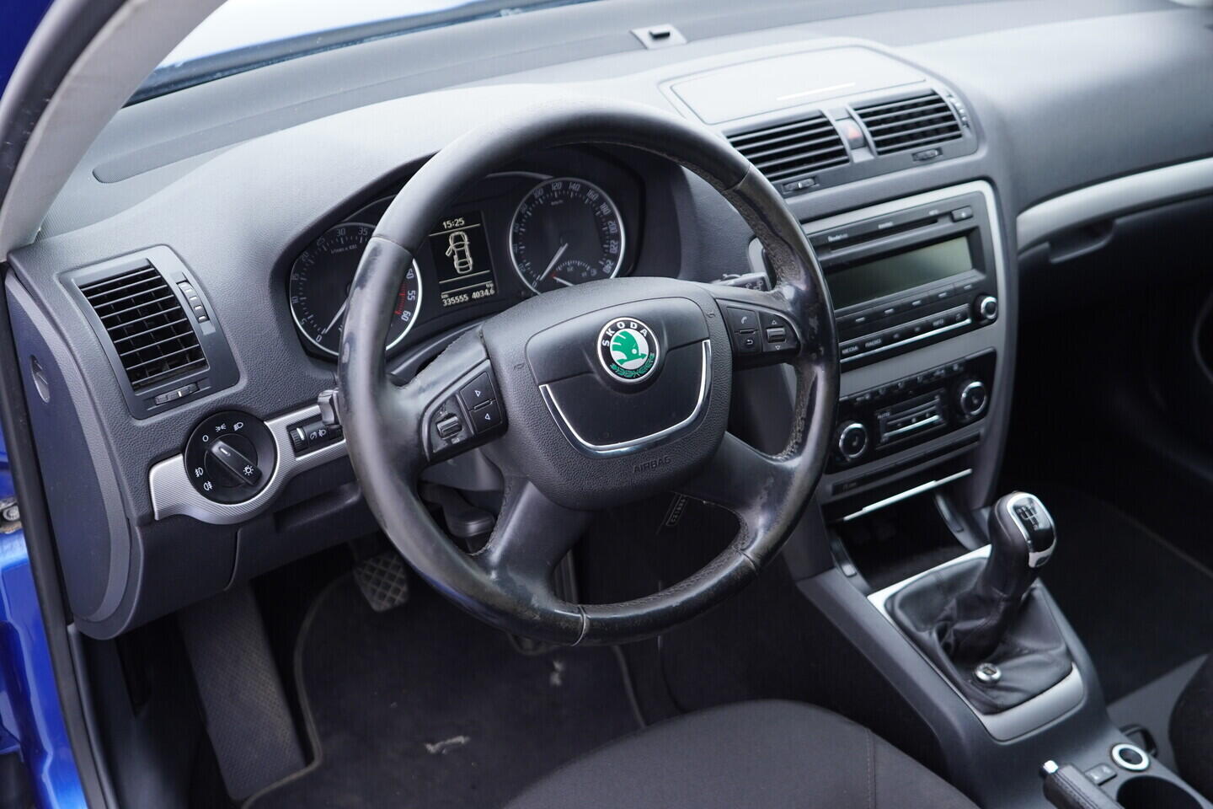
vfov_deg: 36.9
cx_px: 606
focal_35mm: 36
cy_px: 404
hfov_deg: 53.1
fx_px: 1213
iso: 320
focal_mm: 24
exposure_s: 1/40
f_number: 2.8
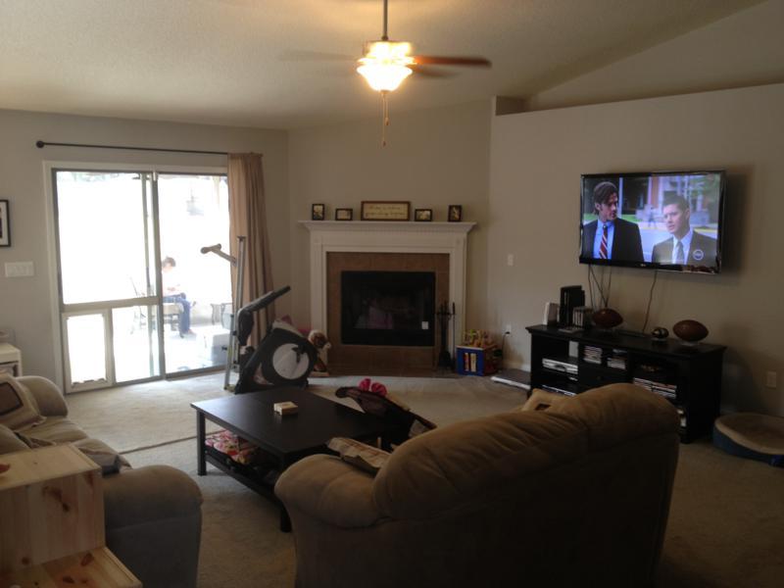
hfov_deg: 52.6
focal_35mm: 35
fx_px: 793
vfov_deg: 40.7
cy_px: 294
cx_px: 392
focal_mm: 4.28
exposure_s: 1/20
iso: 50
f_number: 2.4
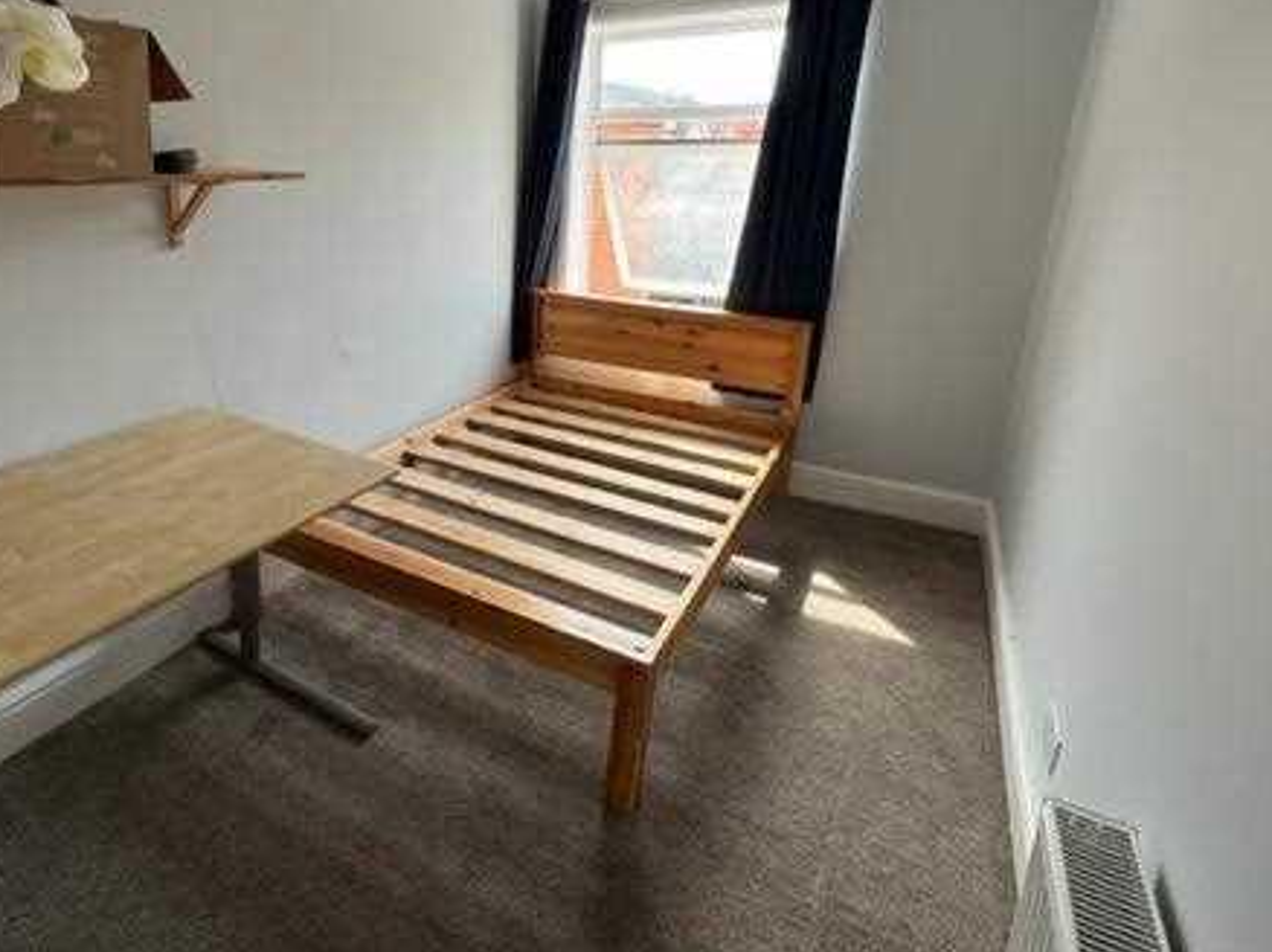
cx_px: 444
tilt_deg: -14.4
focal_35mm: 19
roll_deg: -0.3
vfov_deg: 67.6
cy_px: 357
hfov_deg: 82.4
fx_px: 698
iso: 32
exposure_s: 1/99
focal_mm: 1.57
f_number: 1.8
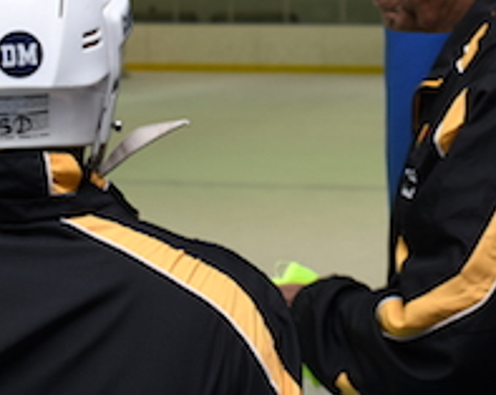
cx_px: 368
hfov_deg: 15.6
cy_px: 88
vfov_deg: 12.5
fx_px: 1803
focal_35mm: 123
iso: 160
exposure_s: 1/60
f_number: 4.2
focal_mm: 29
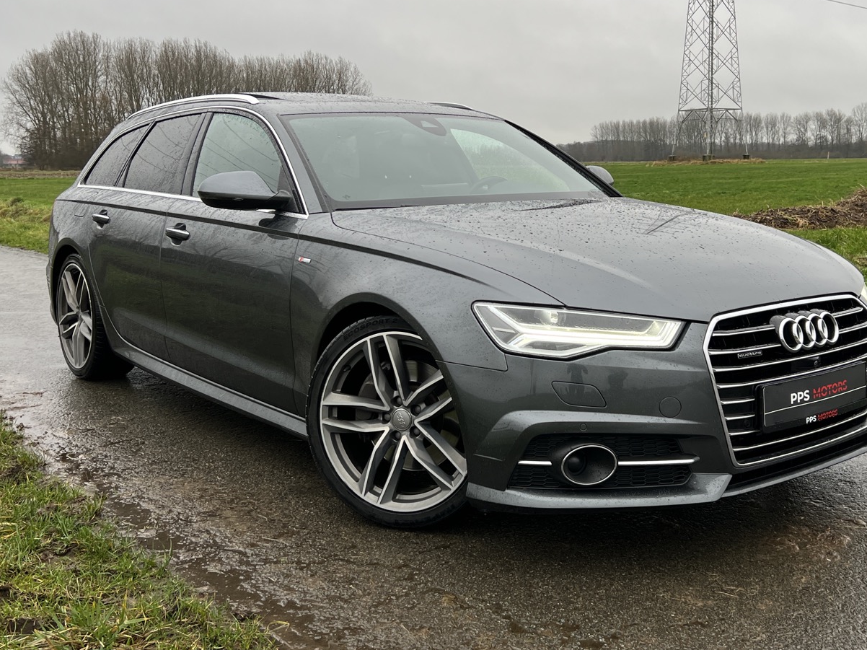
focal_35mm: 41
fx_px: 1027
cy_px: 271
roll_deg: -0.3
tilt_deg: -6.5
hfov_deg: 45.6
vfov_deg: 35.0
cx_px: 498
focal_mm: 5.7
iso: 40
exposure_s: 1/204
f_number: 1.5
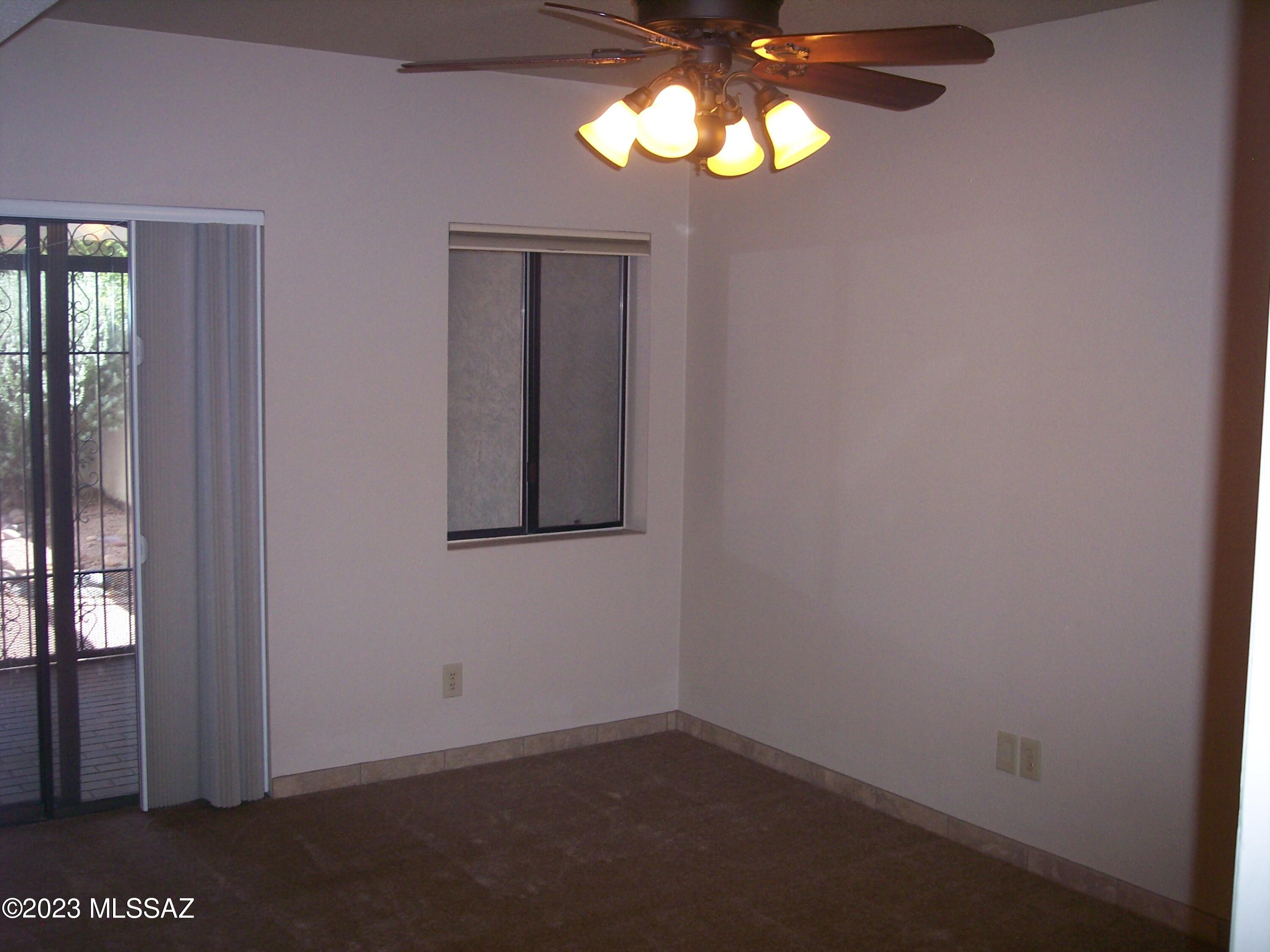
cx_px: 635
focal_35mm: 39
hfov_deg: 47.9
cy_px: 476
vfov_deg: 36.8
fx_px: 1431
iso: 140
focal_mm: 8
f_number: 2.8
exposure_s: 1/60
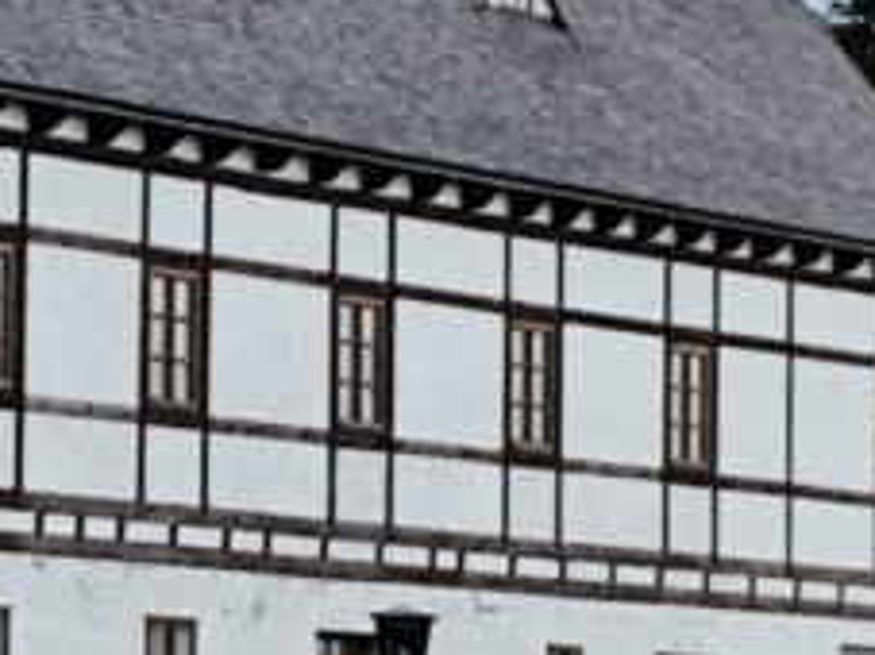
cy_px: 208
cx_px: -154
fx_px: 7175
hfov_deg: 6.9
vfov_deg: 5.2
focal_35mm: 284
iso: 50
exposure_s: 1/860
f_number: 1.65
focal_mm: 6.19
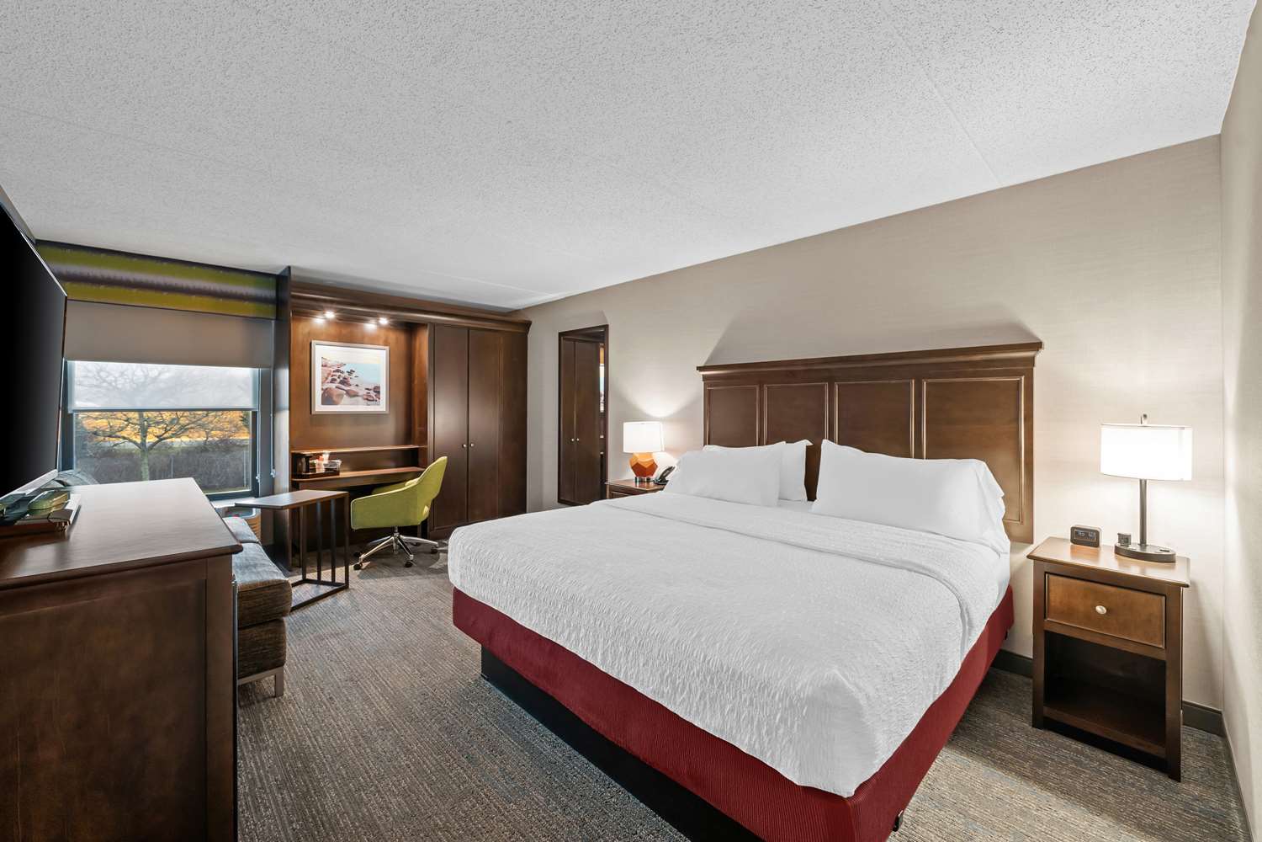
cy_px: 421
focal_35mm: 12
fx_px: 421
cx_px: 631
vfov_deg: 90.0
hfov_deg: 112.6
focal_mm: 12
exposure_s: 1/2
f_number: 8
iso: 400
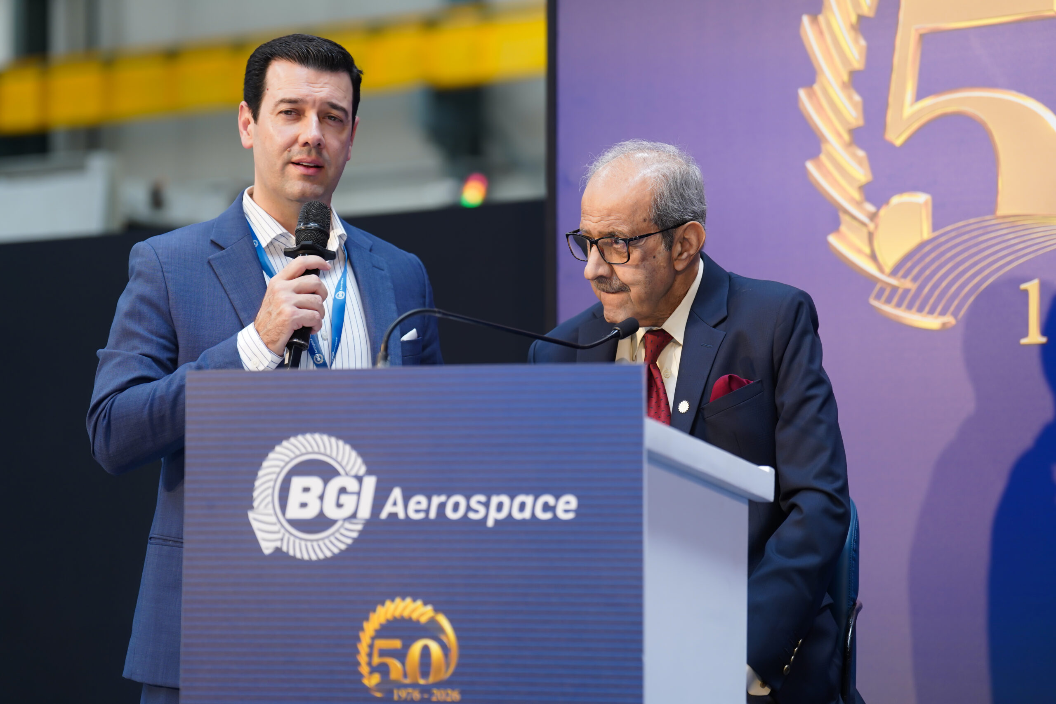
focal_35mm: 115
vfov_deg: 11.9
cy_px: 352
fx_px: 3373
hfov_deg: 17.8
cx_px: 528
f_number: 2.8
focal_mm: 115
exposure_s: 1/250
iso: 500
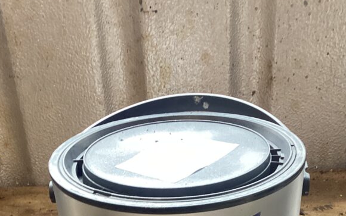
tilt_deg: -33.8
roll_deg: +3.1
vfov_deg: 20.1
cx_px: 167
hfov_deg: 35.1
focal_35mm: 58
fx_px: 547
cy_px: 296
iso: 100
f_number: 2.4
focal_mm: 3.3
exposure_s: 1/50
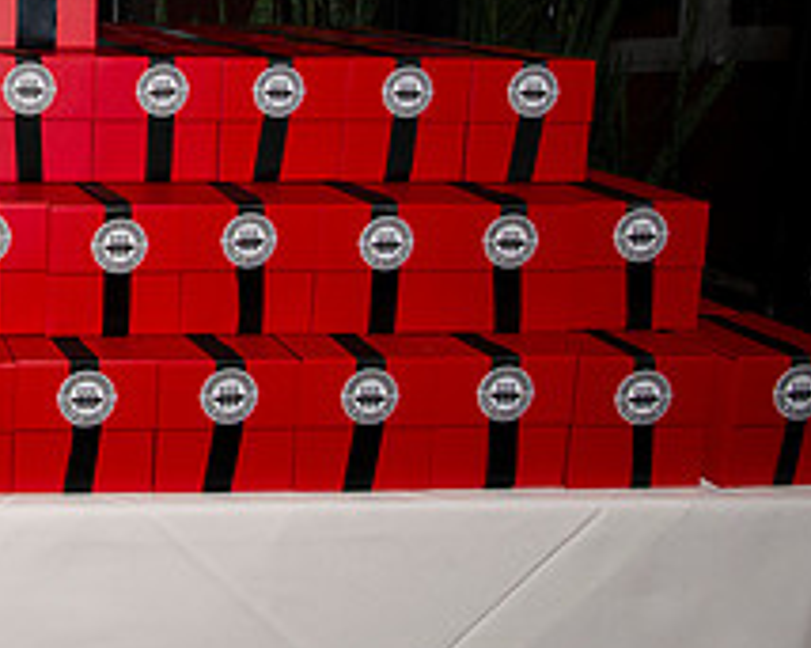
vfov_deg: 29.2
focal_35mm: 50
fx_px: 1200
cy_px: 87
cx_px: -191
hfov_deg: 30.8
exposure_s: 1/125
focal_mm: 19
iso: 1000
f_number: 8
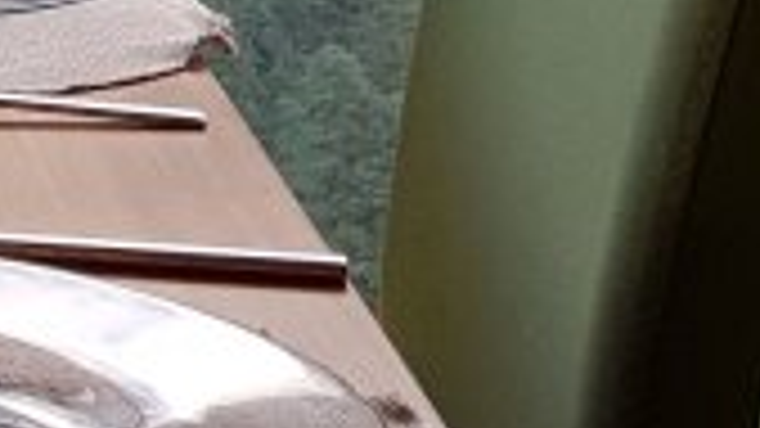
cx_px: -1030
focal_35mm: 172
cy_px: -761
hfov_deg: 10.8
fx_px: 3466
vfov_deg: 6.5
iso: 50
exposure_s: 1/100
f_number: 1.7
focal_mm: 4.2
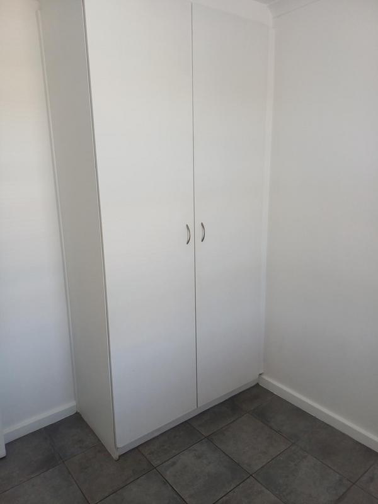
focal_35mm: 25
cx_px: 189
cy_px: 252
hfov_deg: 54.9
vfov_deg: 69.4
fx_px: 364
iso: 80
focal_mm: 4.65
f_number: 1.8
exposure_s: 1/50
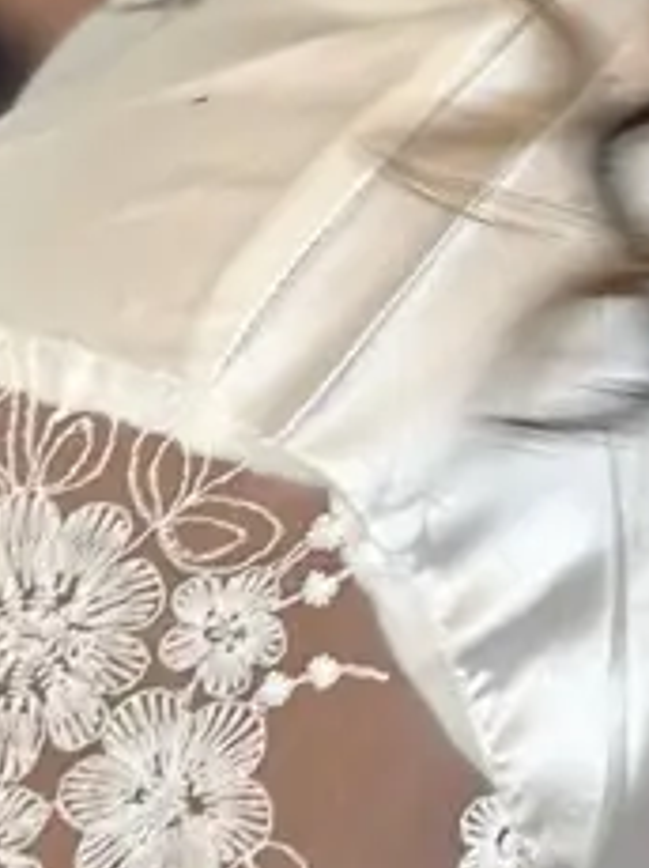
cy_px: -434
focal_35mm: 214
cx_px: 691
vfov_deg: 9.0
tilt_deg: -19.6
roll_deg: +0.8
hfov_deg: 6.9
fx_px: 5360
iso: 200
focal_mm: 6.86
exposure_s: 1/60
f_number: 1.78
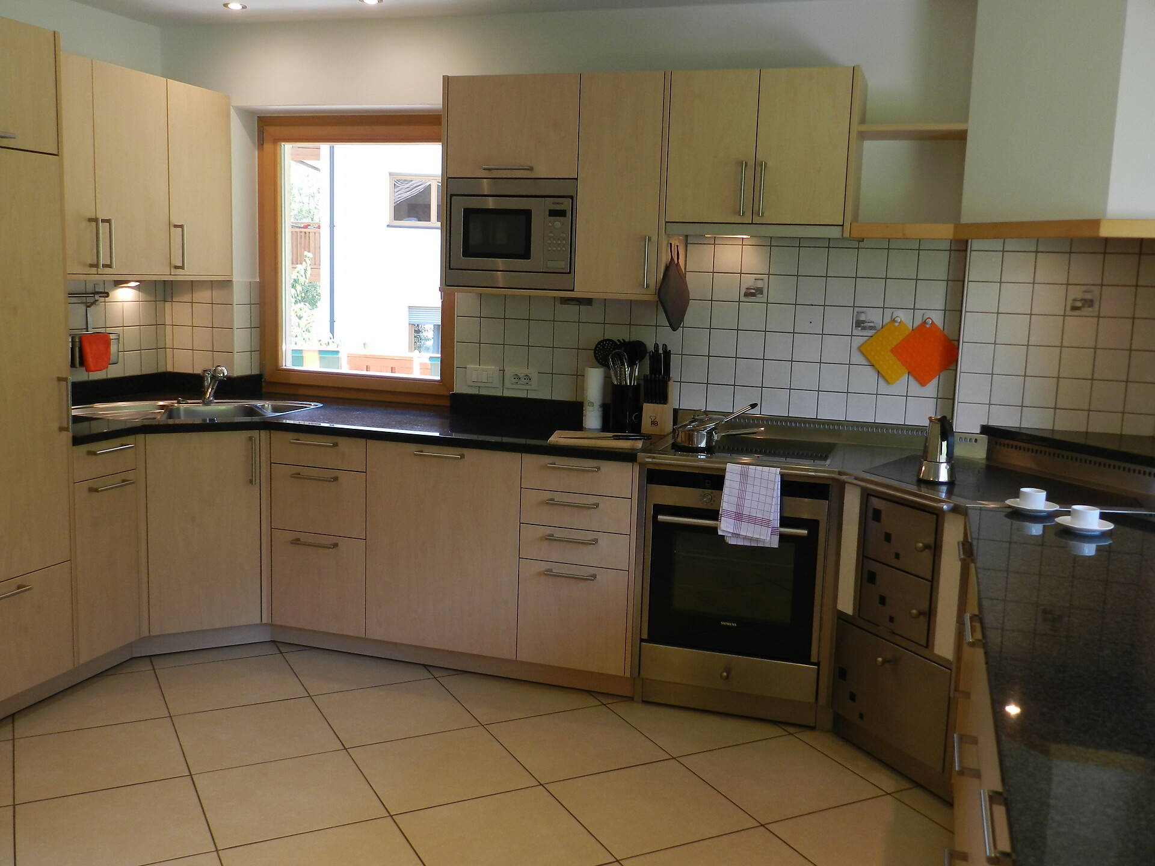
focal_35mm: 32
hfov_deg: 56.8
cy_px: 433
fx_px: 1068
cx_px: 578
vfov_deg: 44.2
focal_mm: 5.6
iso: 160
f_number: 3.7
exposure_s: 1/50
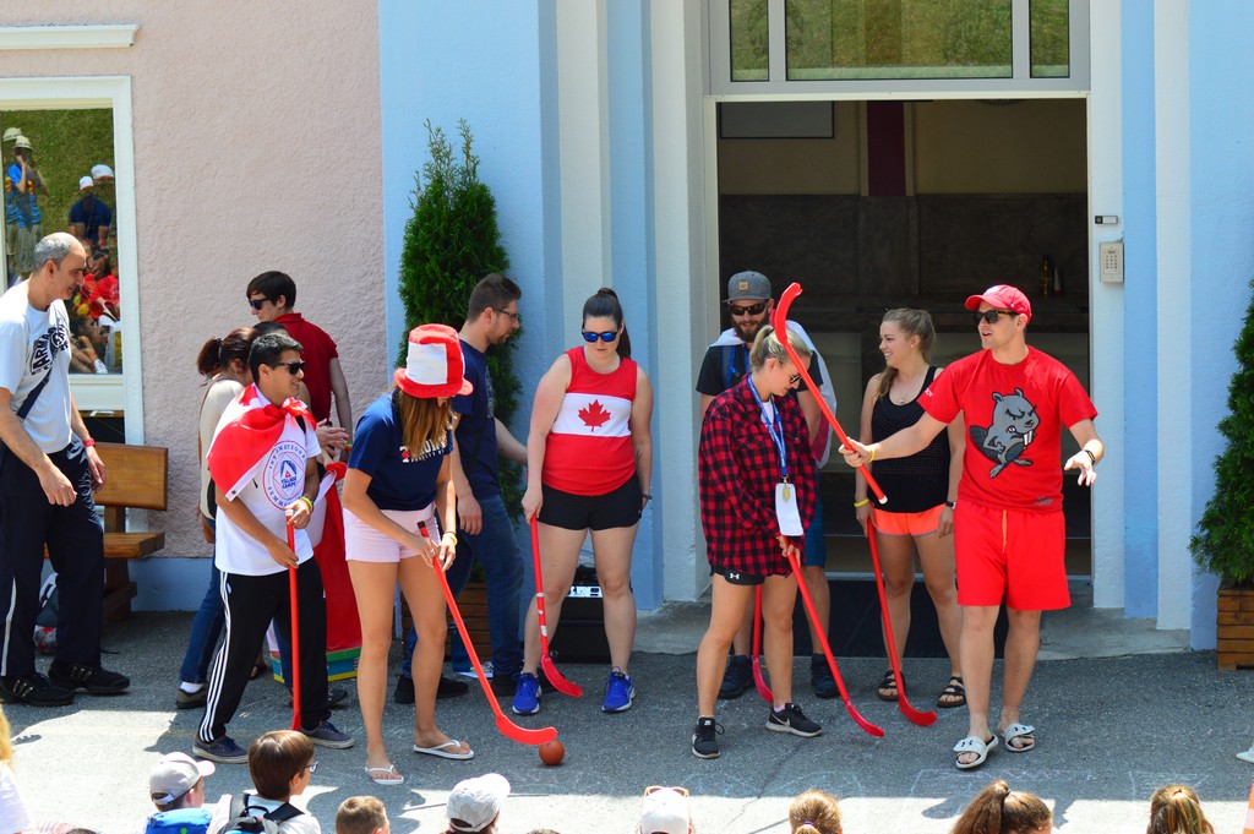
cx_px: 627
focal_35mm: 105
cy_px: 417
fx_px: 3654
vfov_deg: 13.0
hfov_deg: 19.5
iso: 400
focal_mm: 70
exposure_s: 1/400
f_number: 6.3
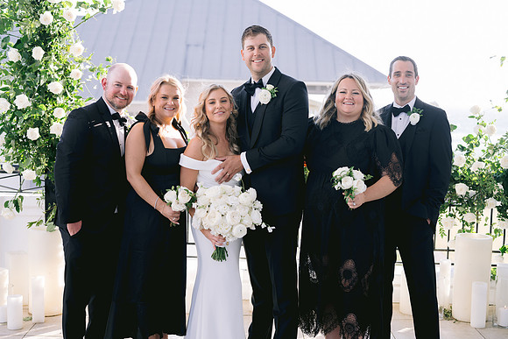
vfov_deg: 25.3
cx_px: 238
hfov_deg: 37.1
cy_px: 176
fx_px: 756
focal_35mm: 54
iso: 200
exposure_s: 1/500
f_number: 2.8
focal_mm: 50
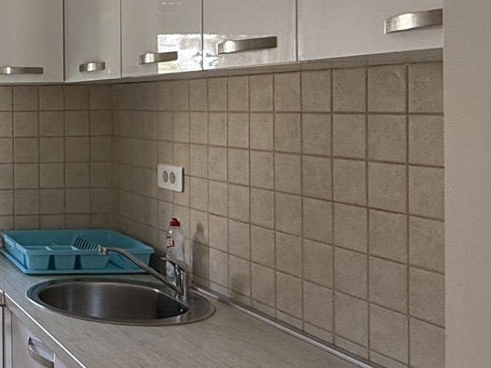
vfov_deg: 28.3
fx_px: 723
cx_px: -148
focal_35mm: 51
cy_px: 110
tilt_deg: -0.7
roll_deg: +0.7
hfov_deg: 29.9
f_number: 2.2
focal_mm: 2.22
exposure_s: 1/99
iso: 160
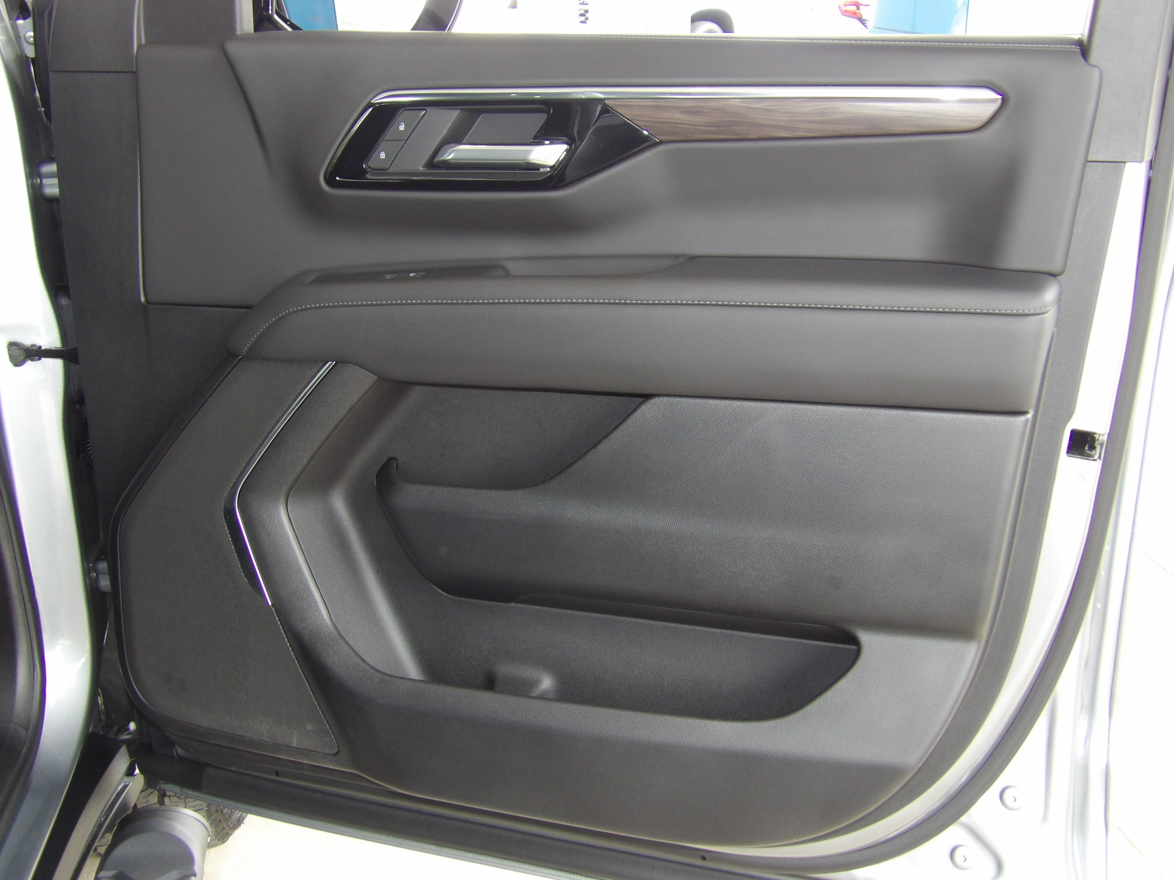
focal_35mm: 39
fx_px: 1323
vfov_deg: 36.8
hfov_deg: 47.9
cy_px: 440
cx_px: 587
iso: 200
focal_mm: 7
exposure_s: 1/33
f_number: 3.7
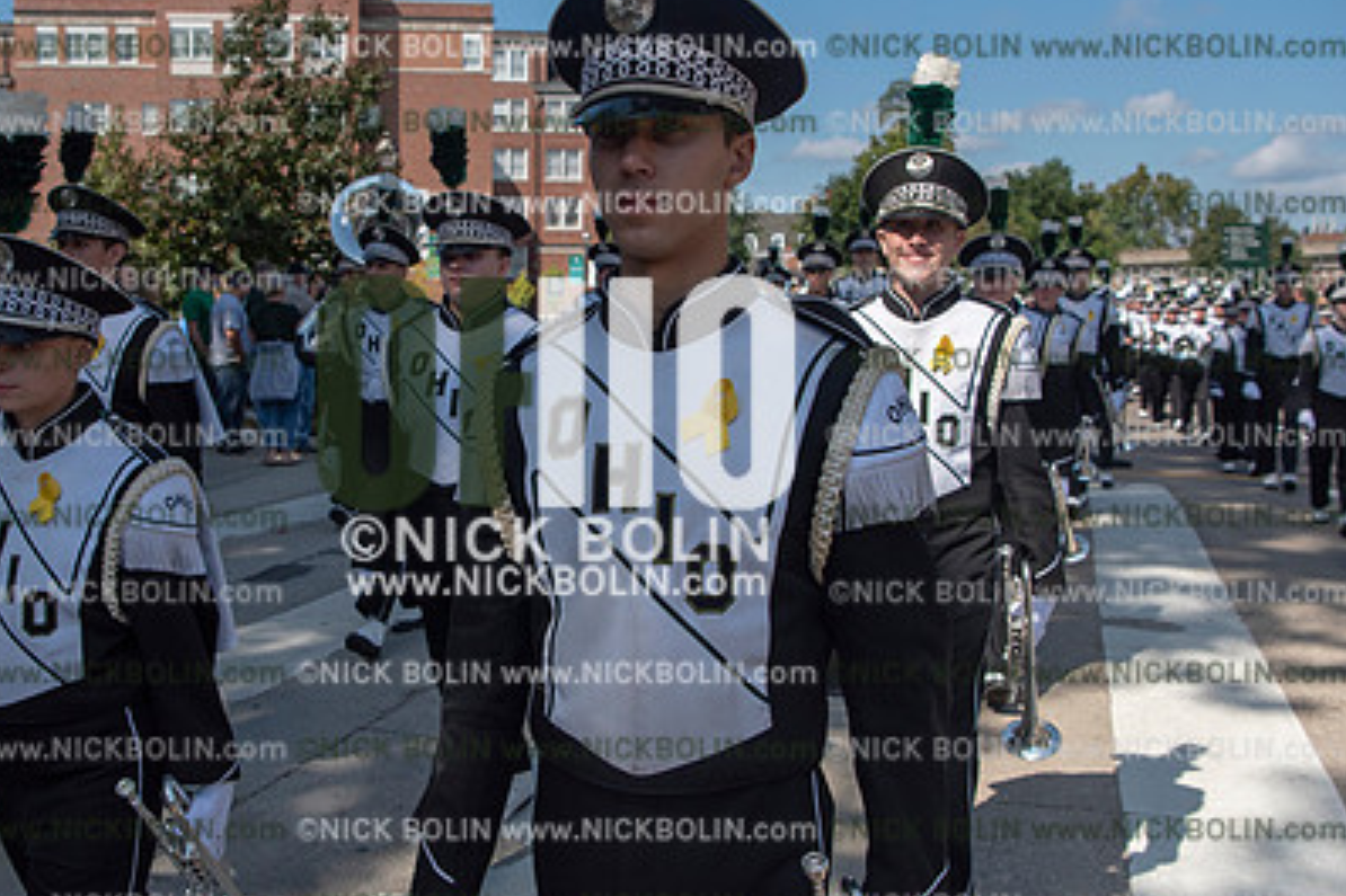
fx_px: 1308
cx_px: 555
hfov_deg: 54.2
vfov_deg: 37.8
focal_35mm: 35
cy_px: 438
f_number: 5
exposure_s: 1/4000
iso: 400
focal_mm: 24
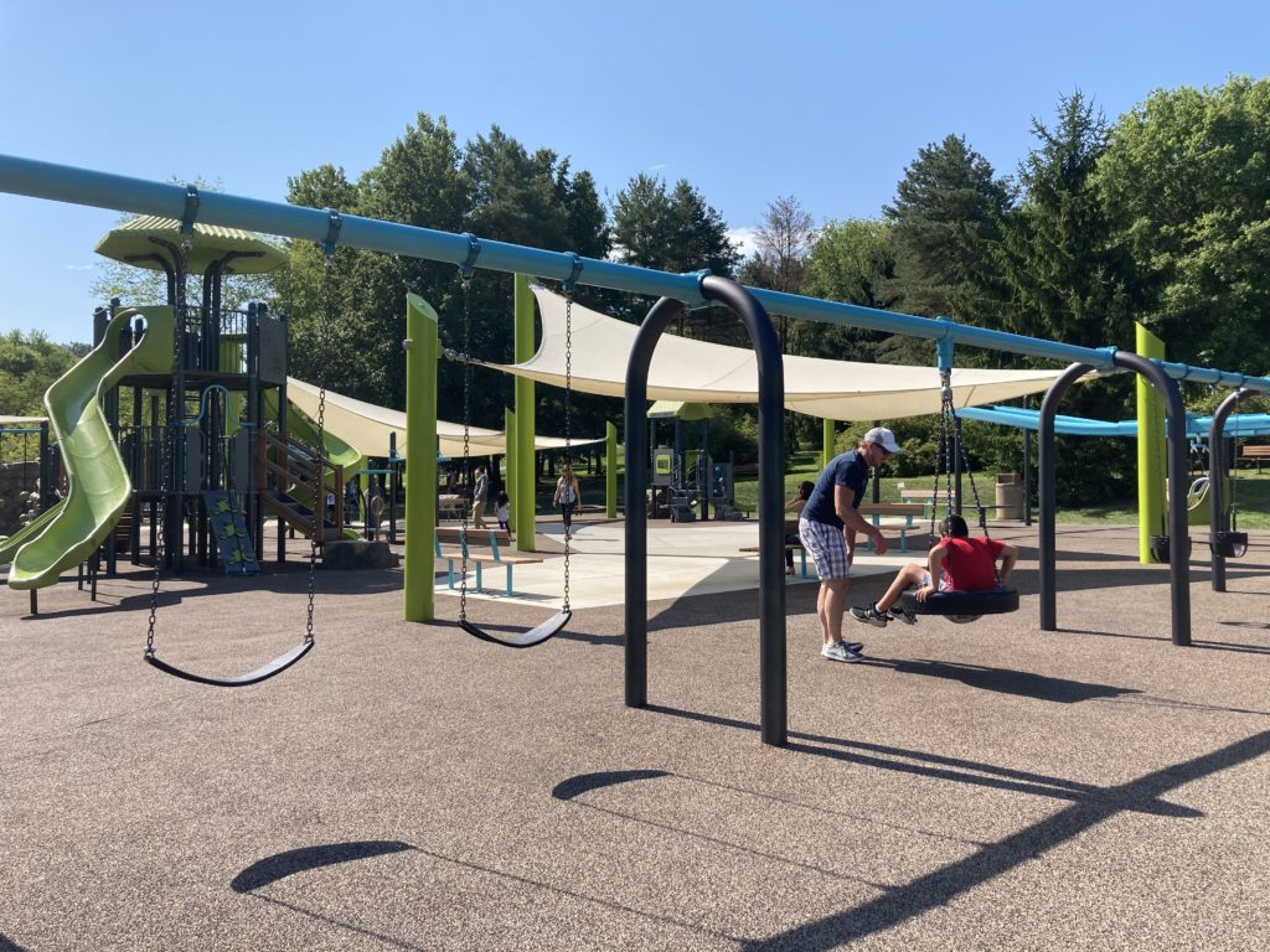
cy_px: 476
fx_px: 1027
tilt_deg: +1.3
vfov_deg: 49.7
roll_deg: -0.1
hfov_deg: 63.4
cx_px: 635
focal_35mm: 28
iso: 20
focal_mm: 3.99
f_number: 1.8
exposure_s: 1/1799
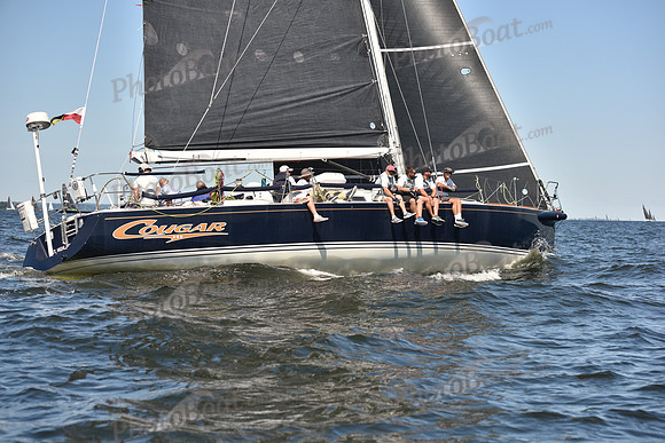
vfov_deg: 19.5
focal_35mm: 70
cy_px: 222
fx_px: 1293
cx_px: 332
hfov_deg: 28.8
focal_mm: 70
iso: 250
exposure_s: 1/800
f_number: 5
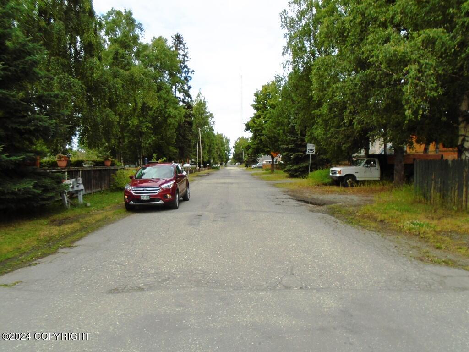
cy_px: 176
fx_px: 352
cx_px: 234
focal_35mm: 26
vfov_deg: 53.1
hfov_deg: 67.3
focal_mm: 4.6
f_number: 3.2
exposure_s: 1/640
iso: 100
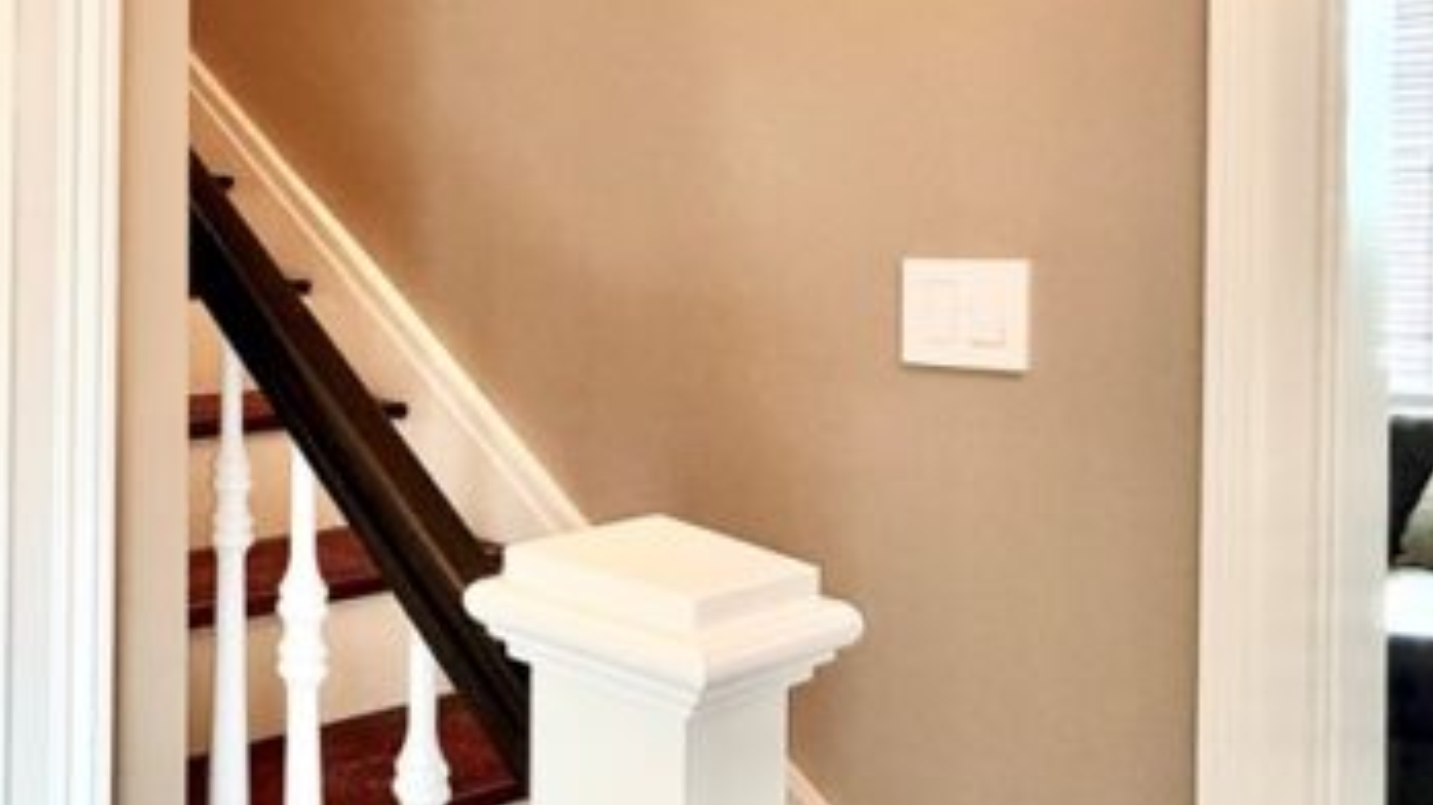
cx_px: 53
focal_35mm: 35
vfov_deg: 33.2
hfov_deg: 48.4
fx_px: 1329
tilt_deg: -0.8
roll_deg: -0.5
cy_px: 234
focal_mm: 2.22
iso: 800
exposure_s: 1/60
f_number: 2.2
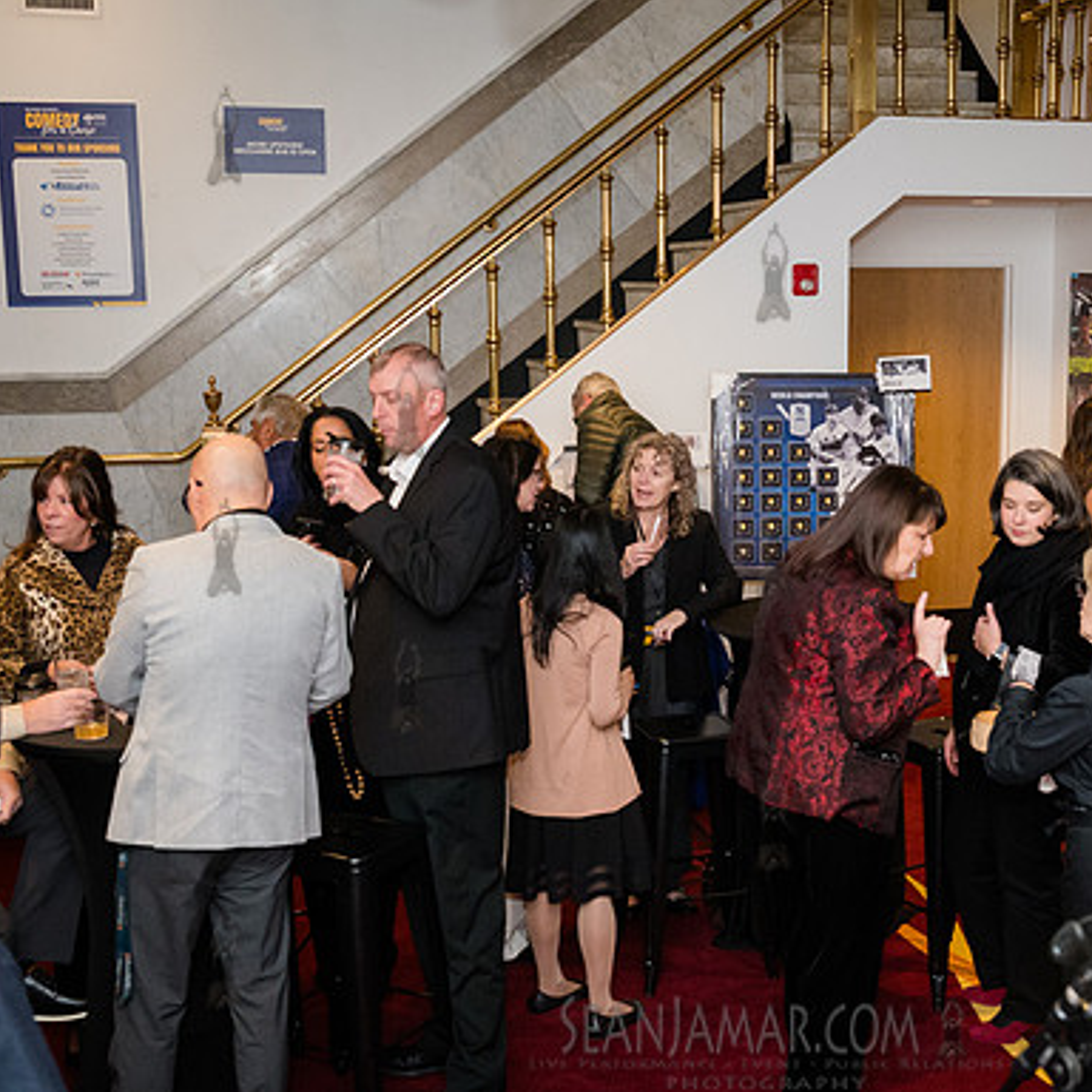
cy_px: 547
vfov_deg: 34.0
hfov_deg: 33.6
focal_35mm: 50
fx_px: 1785
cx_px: 759
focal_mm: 35
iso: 6400
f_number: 5
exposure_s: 1/320
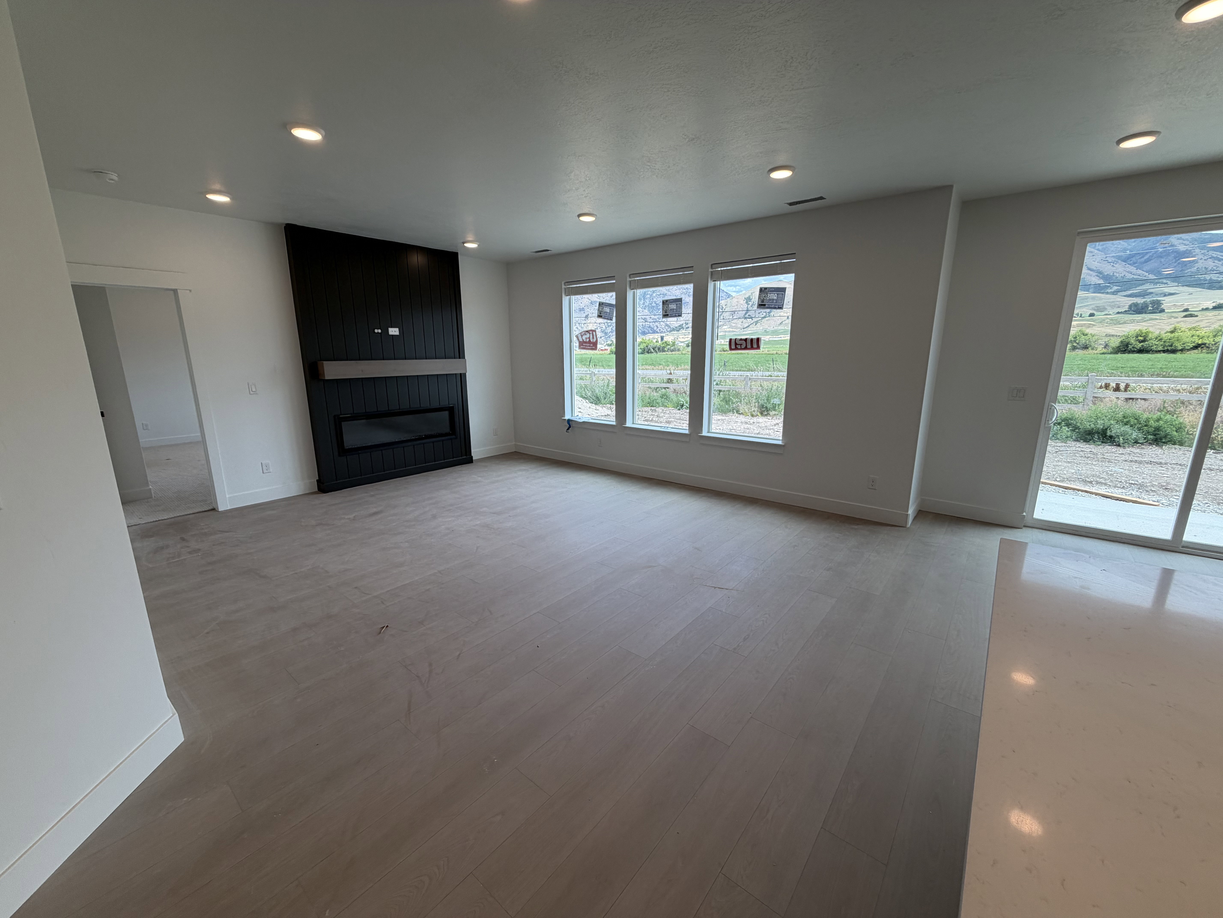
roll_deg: +0.1
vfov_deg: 85.7
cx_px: 612
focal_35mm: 14
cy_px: 459
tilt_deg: -13.1
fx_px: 495
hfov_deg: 102.1
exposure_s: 1/172
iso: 40
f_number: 2.2
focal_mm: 2.22
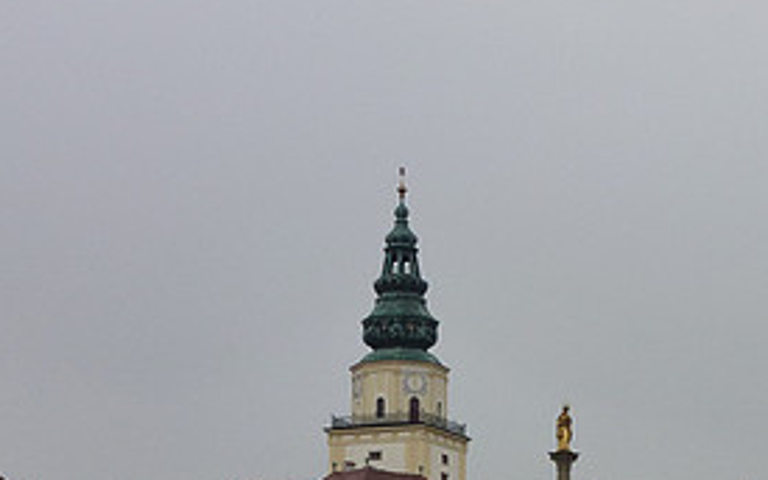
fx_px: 1403
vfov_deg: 19.0
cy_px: 453
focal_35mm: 67
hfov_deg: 29.5
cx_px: 673
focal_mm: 5.4
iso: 160
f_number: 4
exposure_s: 1/800
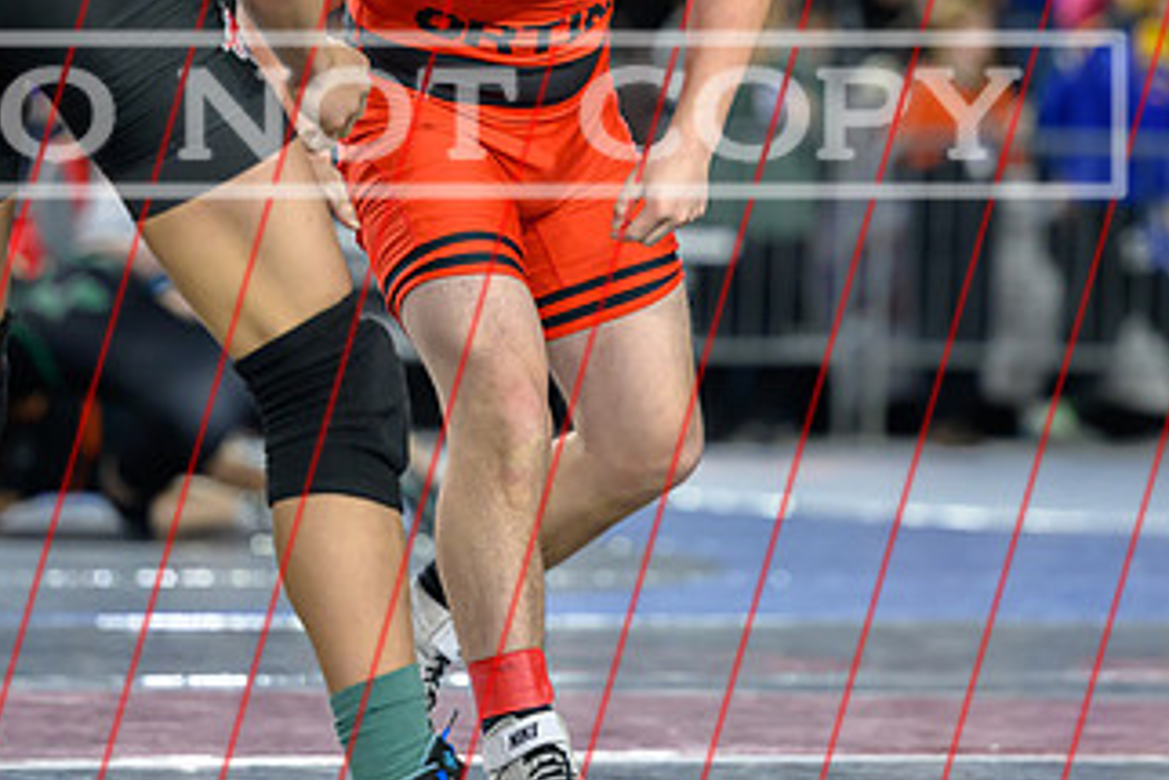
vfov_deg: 5.3
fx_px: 8479
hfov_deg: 7.9
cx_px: 546
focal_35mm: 261
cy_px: 99
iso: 2500
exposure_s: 1/800
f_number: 2.8
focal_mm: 130
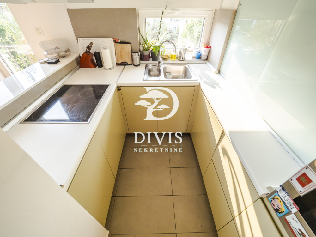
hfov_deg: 102.1
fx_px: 128
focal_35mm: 14
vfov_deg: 85.7
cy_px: 118
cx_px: 158
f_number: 4
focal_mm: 7
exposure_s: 1/160
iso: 400
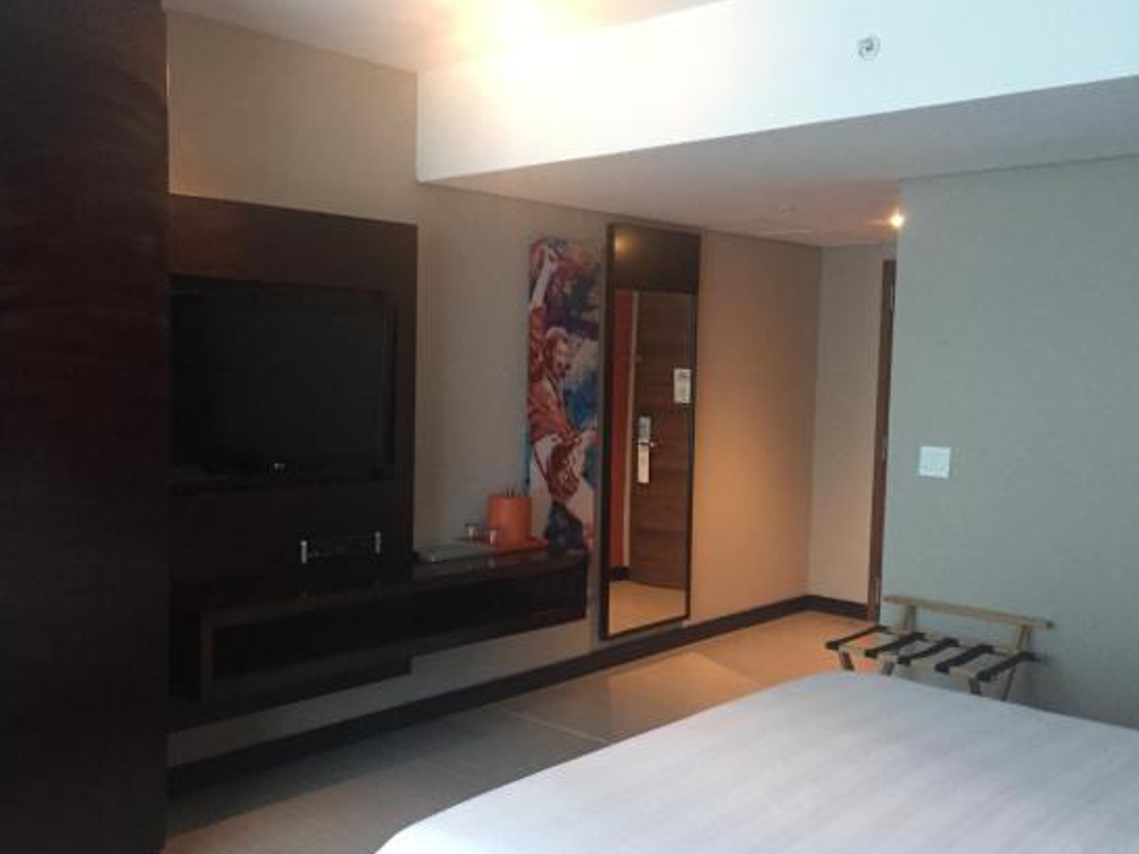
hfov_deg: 53.8
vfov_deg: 41.7
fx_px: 1118
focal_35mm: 34
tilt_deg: -5.1
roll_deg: -1.4
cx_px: 482
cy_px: 464
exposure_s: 1/17
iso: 250
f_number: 2.2
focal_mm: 4.15
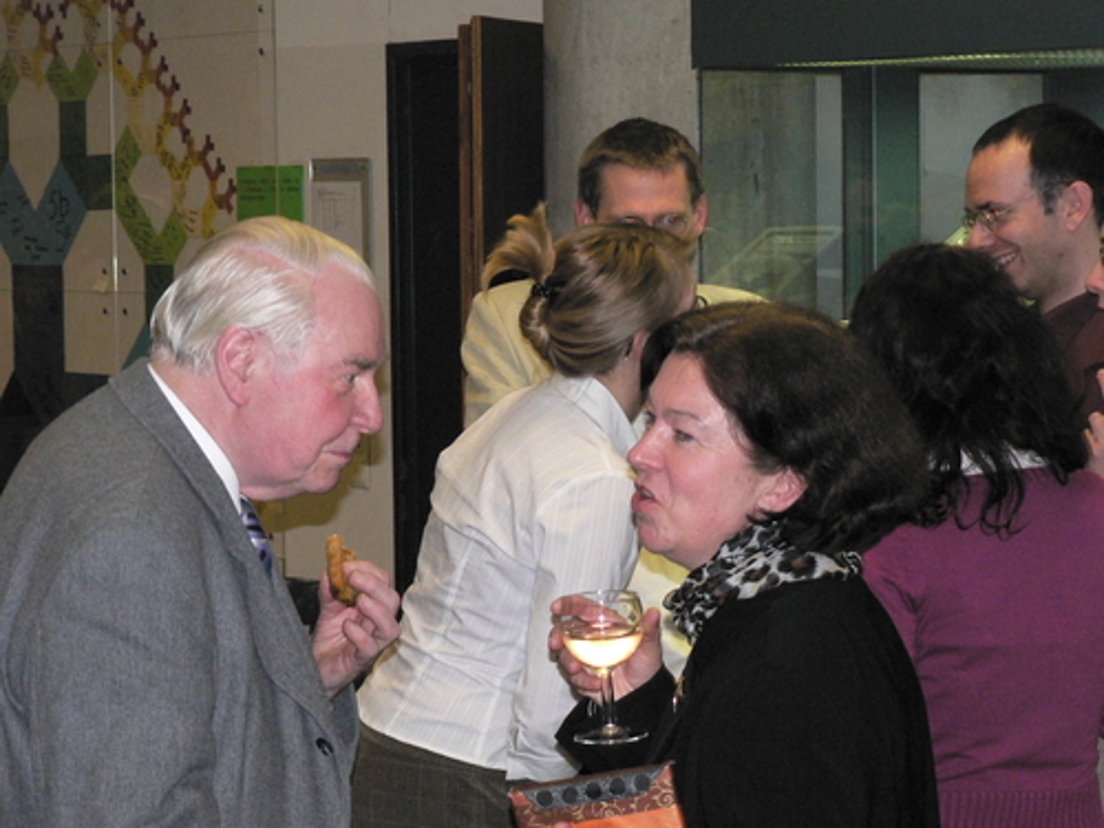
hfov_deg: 16.8
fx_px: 3731
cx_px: 552
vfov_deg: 12.7
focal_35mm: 117
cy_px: 414
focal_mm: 19.5
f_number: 3.2
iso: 400
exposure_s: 1/60
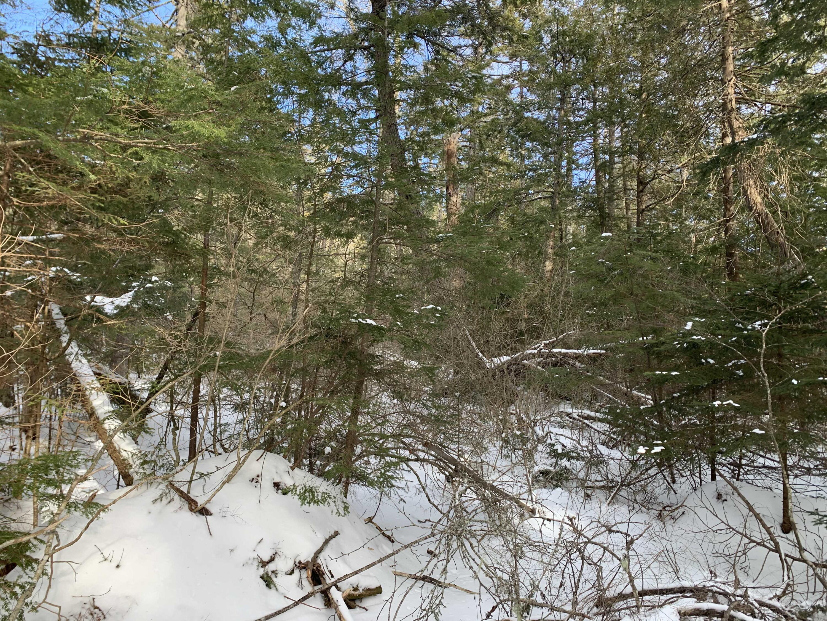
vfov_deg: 53.1
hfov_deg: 67.3
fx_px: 621
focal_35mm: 26
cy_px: 310
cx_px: 414
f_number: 1.8
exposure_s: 1/135
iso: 25
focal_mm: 4.25
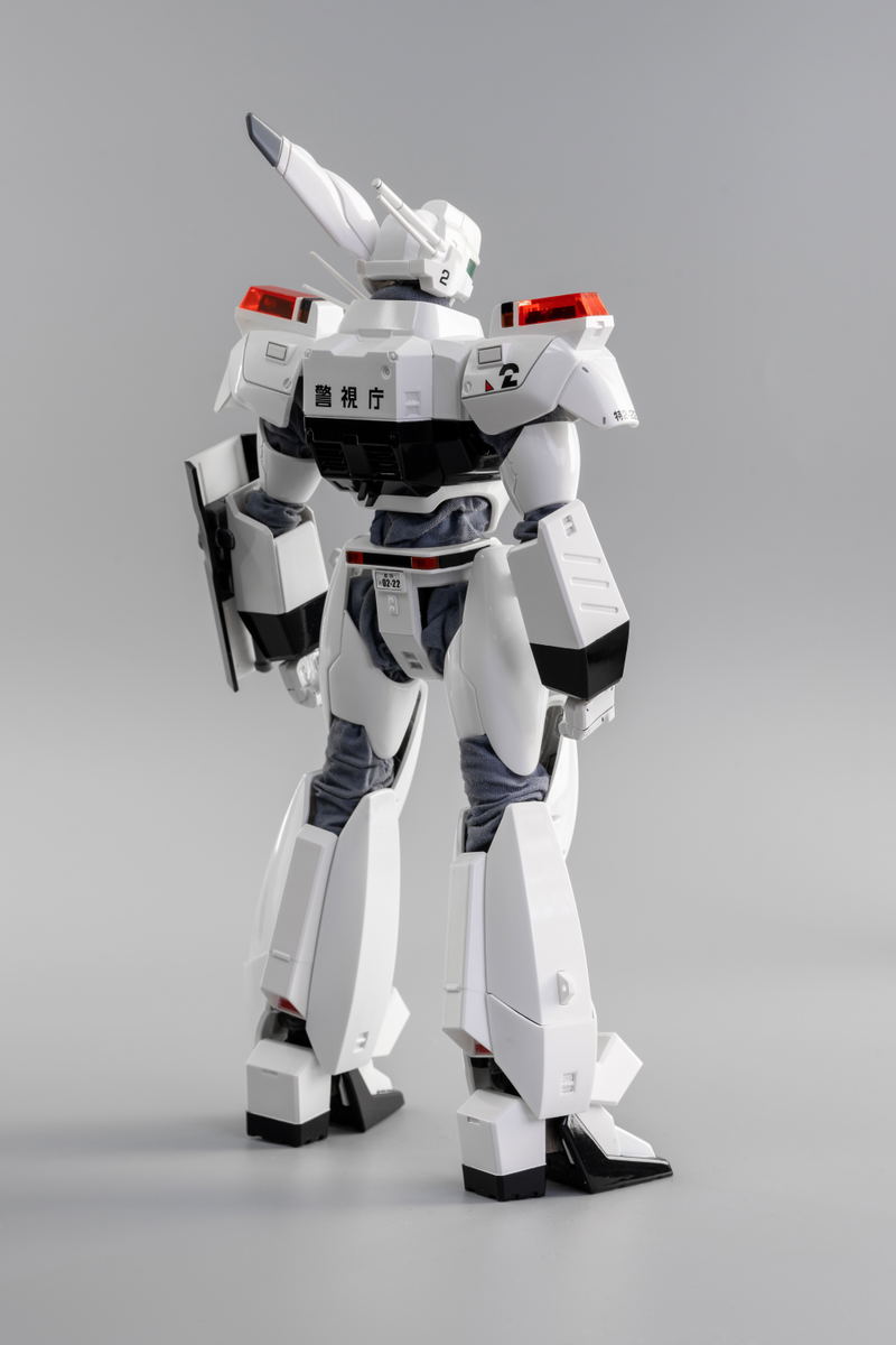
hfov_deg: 15.2
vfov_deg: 22.6
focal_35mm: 90
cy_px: 672
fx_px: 3360
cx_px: 448
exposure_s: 1/3
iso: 160
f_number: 13
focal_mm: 90
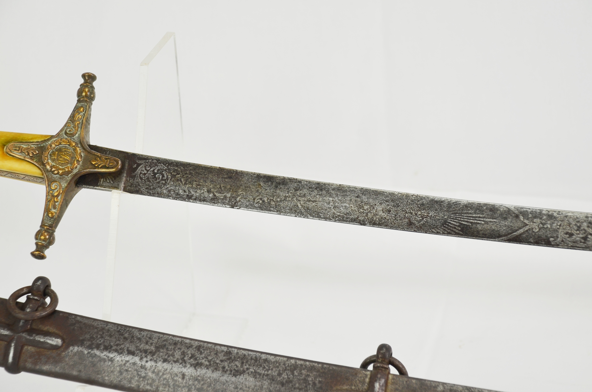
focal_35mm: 78
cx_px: 296
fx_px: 1280
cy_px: 196
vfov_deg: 17.4
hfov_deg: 26.0
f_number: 5.6
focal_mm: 52
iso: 280
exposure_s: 1/125
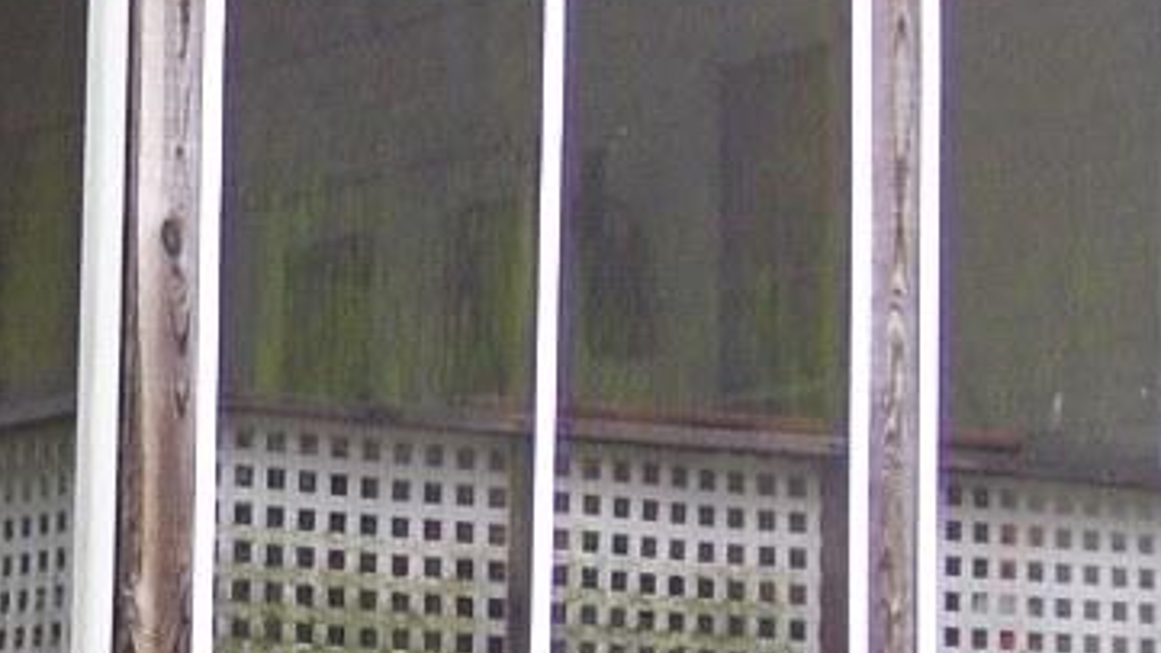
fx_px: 5726
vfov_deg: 6.5
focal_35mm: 186
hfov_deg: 11.4
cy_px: 645
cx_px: -74
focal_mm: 7.6
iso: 125
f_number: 3
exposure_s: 1/60
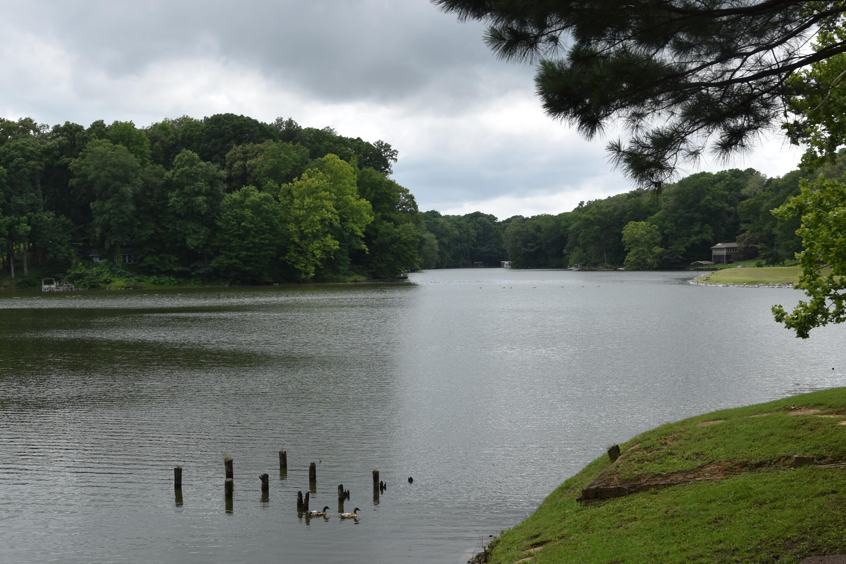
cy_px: 372
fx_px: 1245
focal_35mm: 53
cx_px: 351
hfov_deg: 37.4
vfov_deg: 25.4
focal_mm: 26
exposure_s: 1/250
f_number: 8
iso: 125
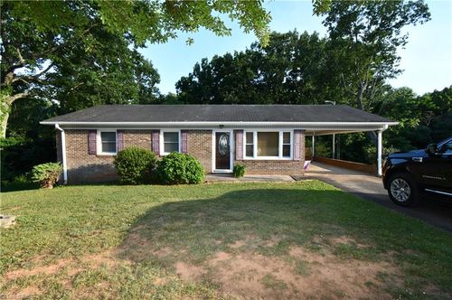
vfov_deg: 77.2
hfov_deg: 100.5
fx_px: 188
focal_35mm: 15
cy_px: 150
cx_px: 226
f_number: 20
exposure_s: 1/60
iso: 800
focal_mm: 10
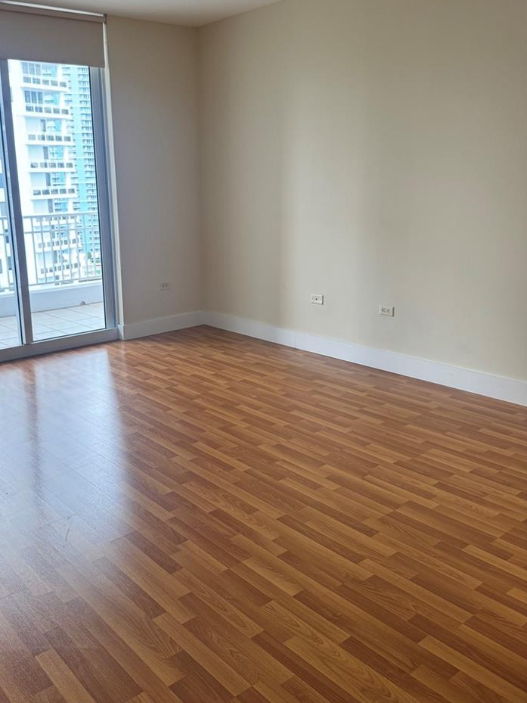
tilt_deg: -13.1
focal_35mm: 31
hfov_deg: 45.0
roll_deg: +1.9
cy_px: 330
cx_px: 189
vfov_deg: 58.3
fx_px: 629
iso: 250
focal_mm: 6.76
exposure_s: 1/60
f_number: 1.78
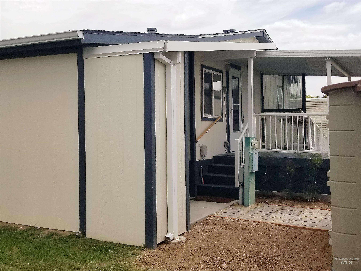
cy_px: 136
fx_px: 271
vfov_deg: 53.1
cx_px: 180
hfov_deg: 67.3
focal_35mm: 26
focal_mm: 4.3
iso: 50
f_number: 1.7
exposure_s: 1/3376
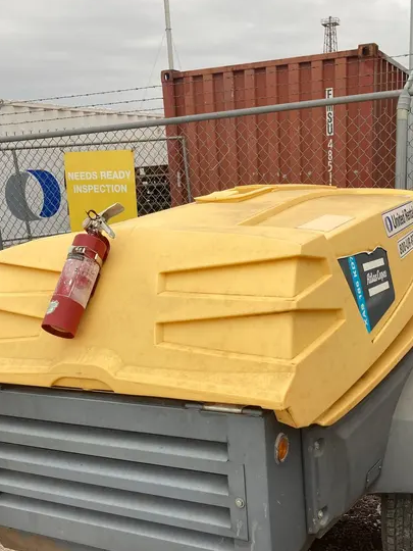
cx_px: 246
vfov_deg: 48.4
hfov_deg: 37.6
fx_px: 604
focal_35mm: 38
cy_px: 355
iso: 25
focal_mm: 3.99
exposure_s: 1/121
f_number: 1.8
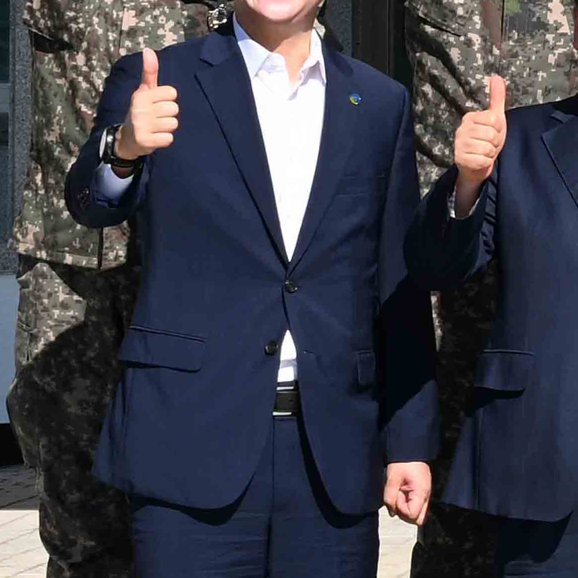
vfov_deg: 9.6
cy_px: 80
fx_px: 3433
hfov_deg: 9.0
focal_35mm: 182
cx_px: 1207
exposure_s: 1/160
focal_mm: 33.5
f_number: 11
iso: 100
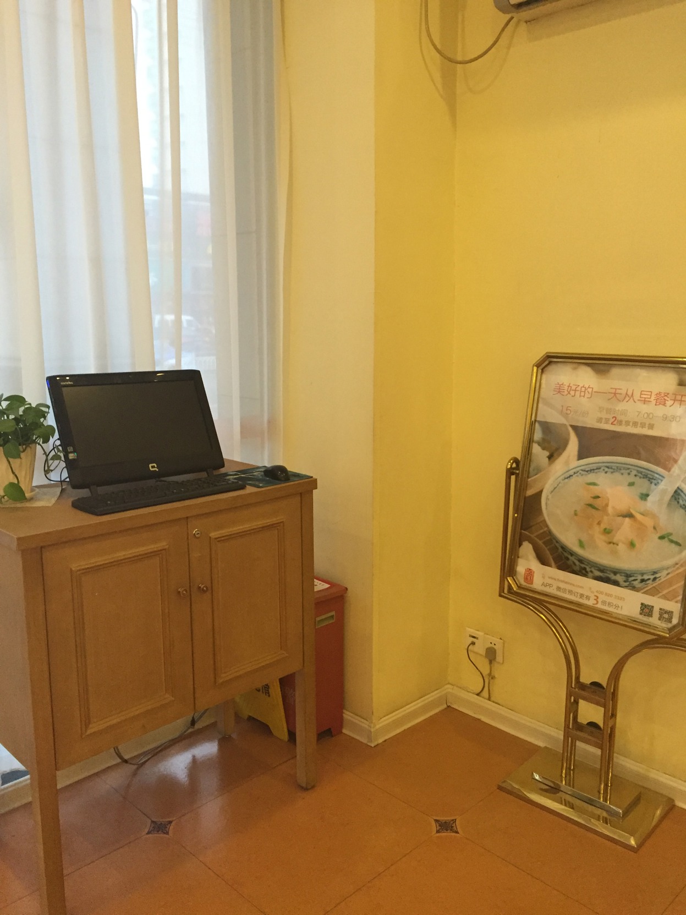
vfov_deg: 61.7
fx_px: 766
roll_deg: +0.4
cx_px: 343
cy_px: 458
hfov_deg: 48.2
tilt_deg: -9.1
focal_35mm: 29
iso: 250
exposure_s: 1/33
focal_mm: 4.15
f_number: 2.2
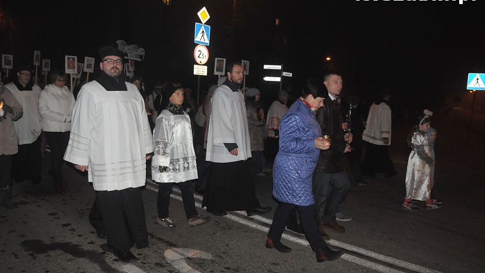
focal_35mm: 29
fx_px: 373
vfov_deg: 40.2
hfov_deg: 66.1
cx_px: 238
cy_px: 141
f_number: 5
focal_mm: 18
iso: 2000
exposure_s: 1/60
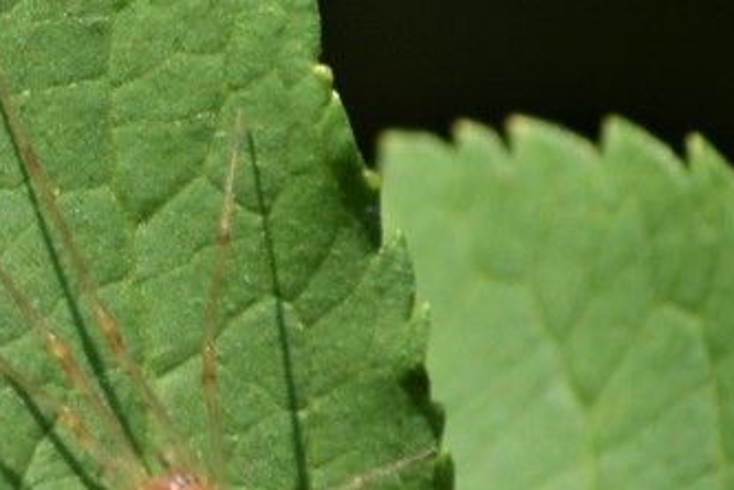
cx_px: 46
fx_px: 21142
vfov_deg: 1.3
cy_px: 388
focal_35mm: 1037
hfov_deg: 2.0
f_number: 8
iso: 100
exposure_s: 1/400
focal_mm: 240
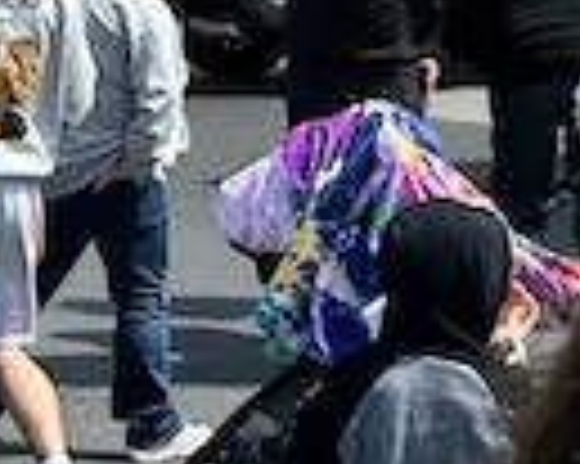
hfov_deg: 11.0
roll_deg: +0.8
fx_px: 2796
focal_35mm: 163
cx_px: -486
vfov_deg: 9.5
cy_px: 128
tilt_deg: -4.5
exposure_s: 1/5525
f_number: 1.78
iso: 80
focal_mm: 6.86
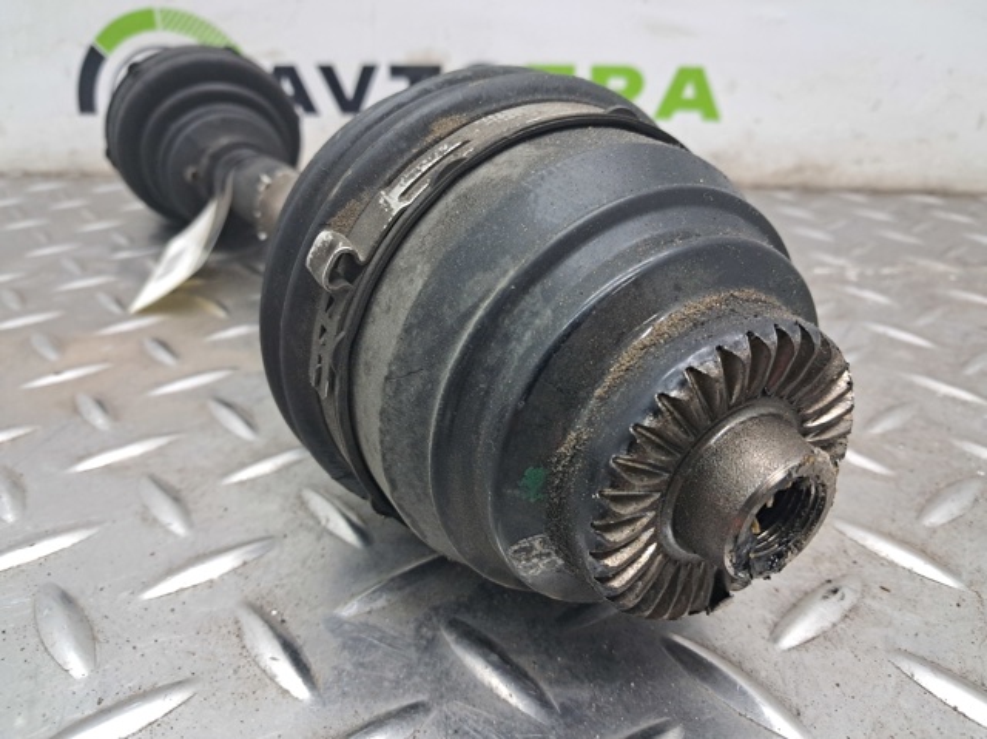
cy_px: 370
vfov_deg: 51.3
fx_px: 769
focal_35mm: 27
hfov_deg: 65.4
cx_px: 494
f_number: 1.8
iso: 200
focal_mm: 4
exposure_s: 1/50
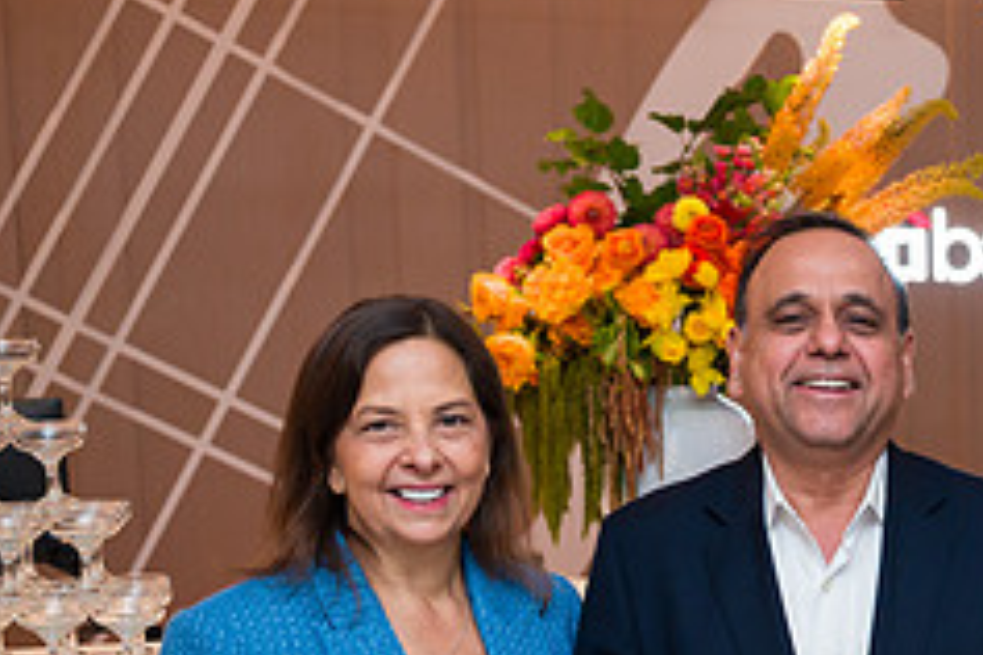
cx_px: 1108
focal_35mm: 83
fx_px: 2266
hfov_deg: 22.9
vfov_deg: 16.2
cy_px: 622
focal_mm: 29.5
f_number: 3.2
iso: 800
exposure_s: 1/160
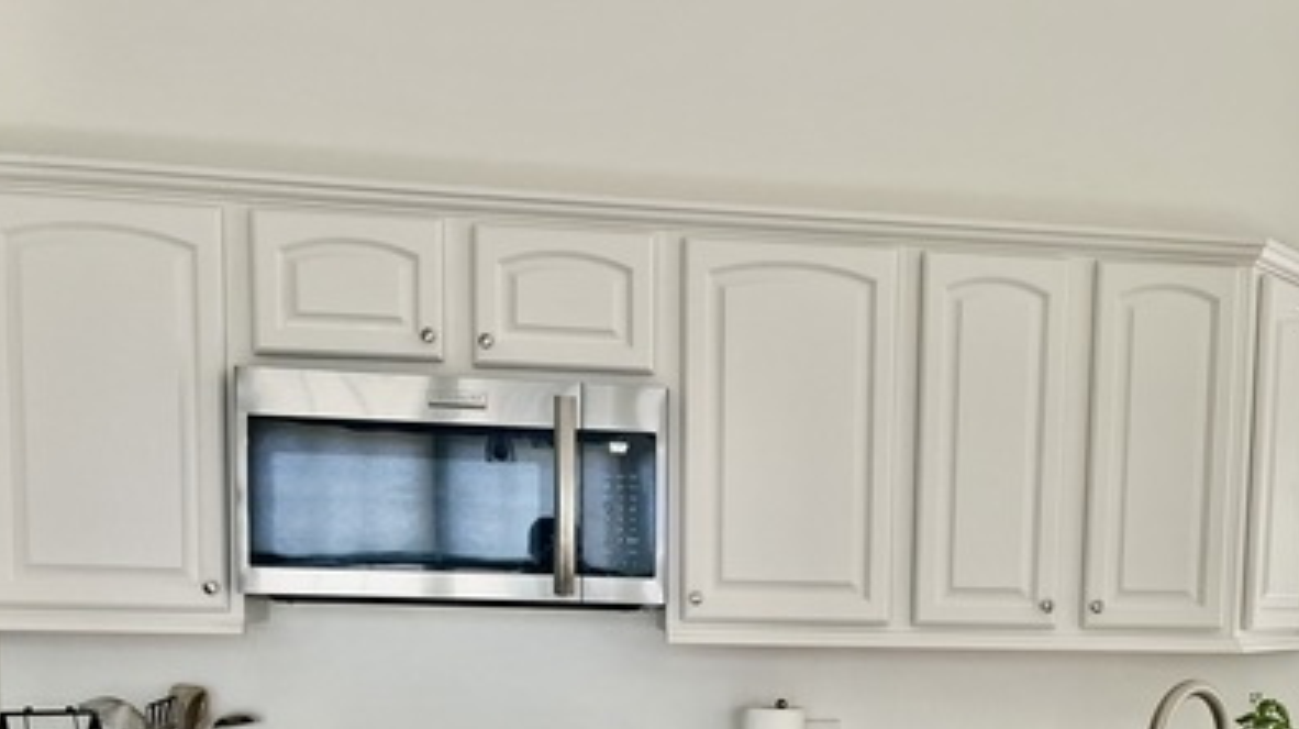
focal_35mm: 48
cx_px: 859
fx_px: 1652
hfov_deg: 42.4
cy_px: 745
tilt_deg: -5.2
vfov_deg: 23.7
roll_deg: -0.7
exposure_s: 1/102
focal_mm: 5.1
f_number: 1.6
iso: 125
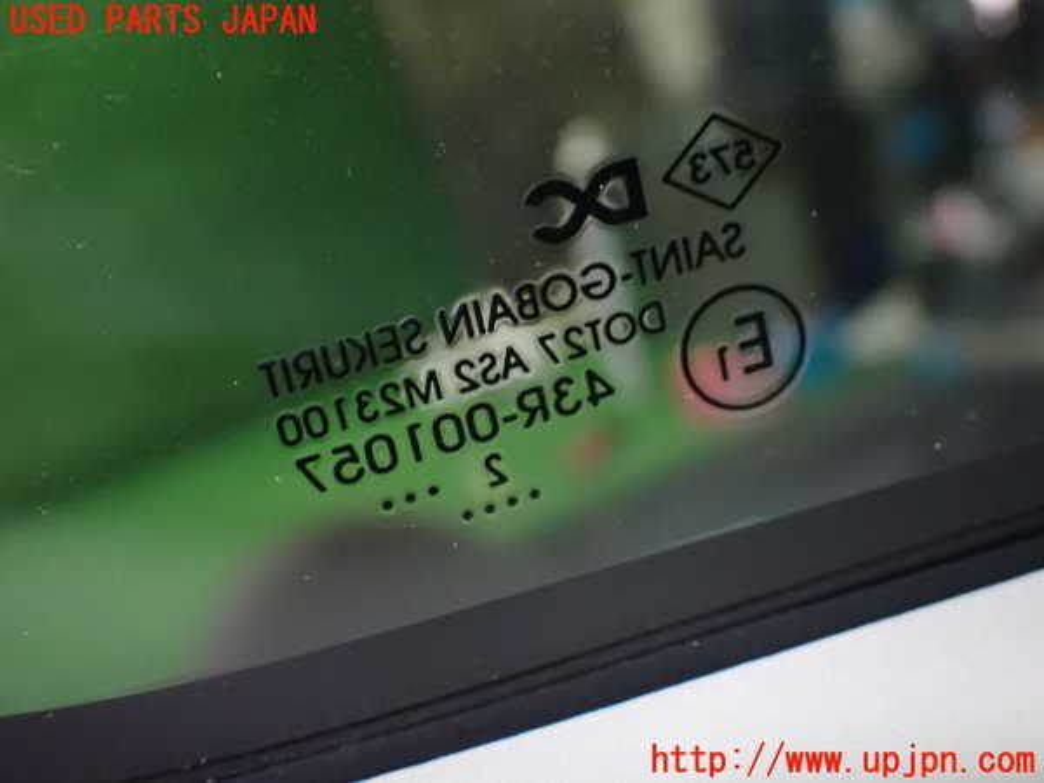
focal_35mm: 62
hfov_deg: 31.2
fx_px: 1870
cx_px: 522
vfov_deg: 23.7
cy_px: 392
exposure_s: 1/8
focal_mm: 11.09
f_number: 3.6
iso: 1600
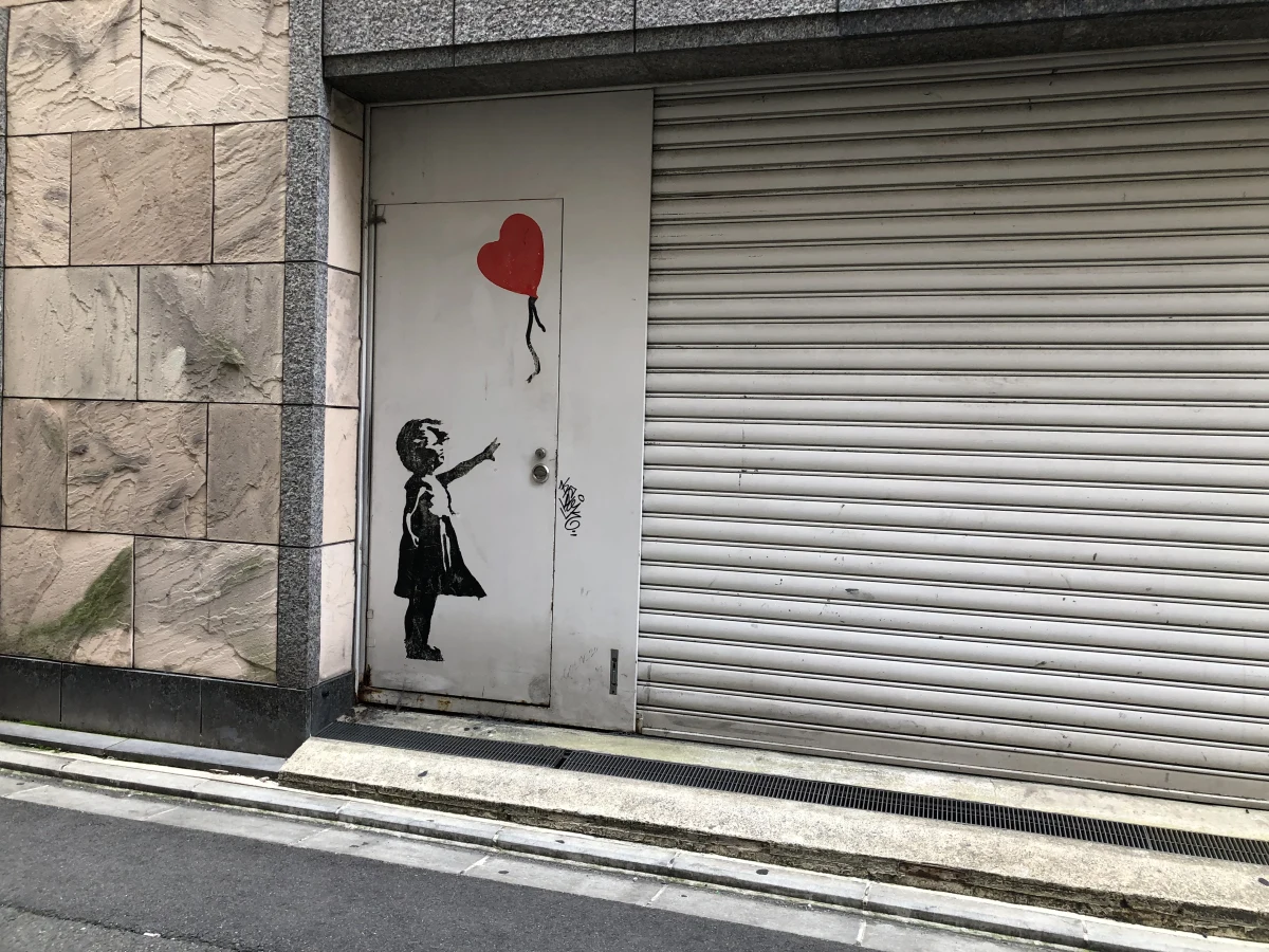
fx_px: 1026
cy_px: 476
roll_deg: -1.5
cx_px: 634
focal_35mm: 28
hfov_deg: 63.4
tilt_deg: -1.3
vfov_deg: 49.7
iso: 50
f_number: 1.8
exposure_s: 1/120
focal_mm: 4
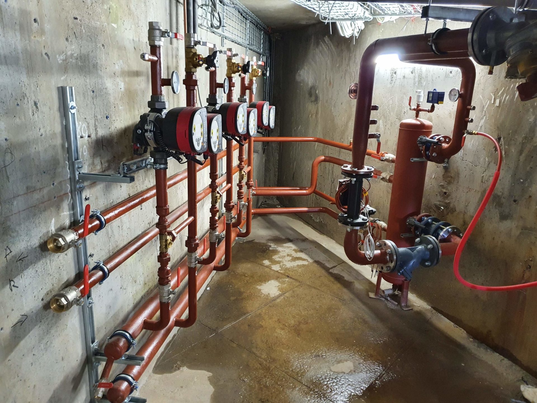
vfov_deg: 53.1
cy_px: 202
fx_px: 403
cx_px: 268
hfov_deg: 67.3
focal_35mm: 26
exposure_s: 1/50
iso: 400
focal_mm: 4.32
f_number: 1.5
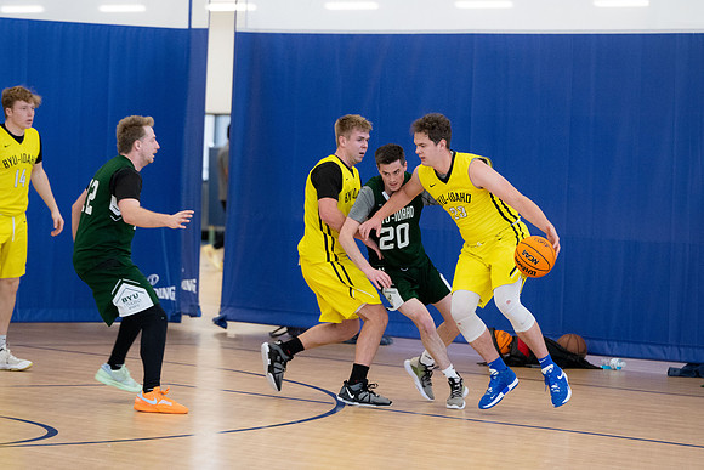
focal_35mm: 174
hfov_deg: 11.8
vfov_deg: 7.9
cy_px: 217
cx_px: 399
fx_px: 3400
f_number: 3.5
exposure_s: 1/500
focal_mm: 140
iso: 3200
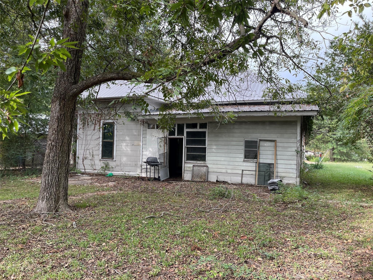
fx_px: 280
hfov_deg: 67.3
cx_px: 186
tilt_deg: -0.9
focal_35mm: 26
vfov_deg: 53.1
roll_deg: +0.4
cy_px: 140
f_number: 1.6
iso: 50
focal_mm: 5.1
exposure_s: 1/455
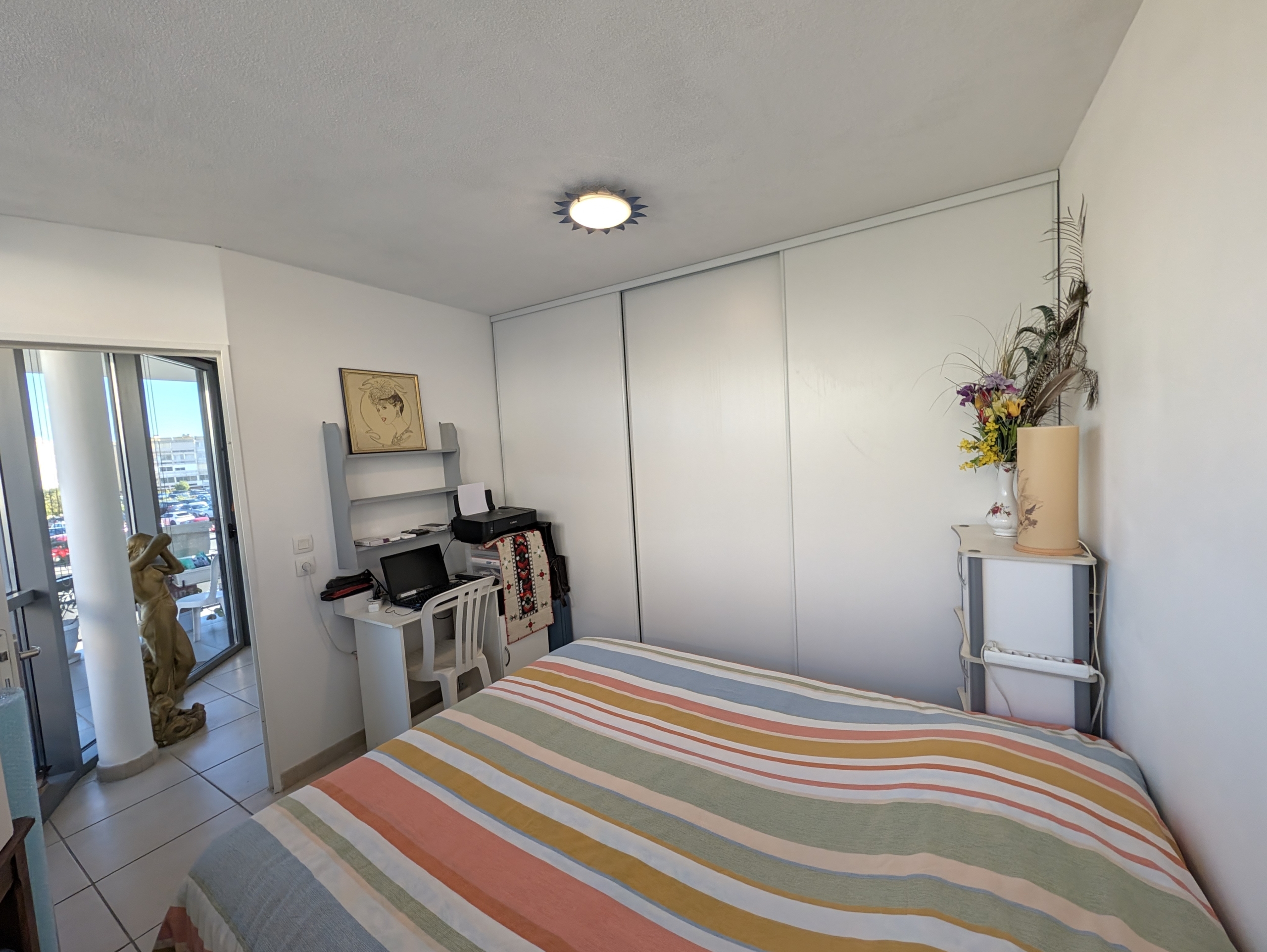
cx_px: 634
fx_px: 439
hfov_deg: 110.5
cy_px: 476
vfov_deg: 94.6
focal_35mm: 12
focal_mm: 2.02
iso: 53
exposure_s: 1/126
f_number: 1.7
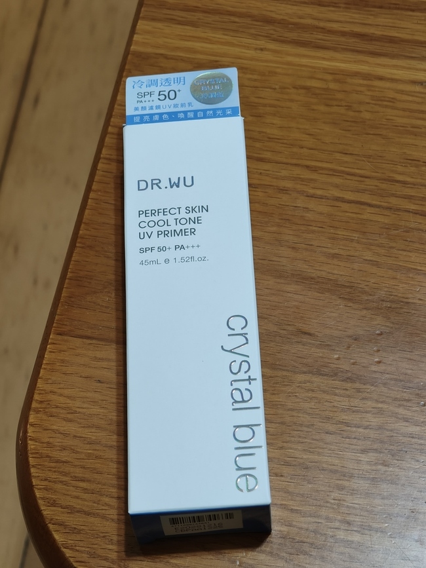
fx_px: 1165
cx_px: 213
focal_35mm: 71
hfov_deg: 20.7
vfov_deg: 27.4
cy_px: 284
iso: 1250
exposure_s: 1/60
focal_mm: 13.3
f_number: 2.5
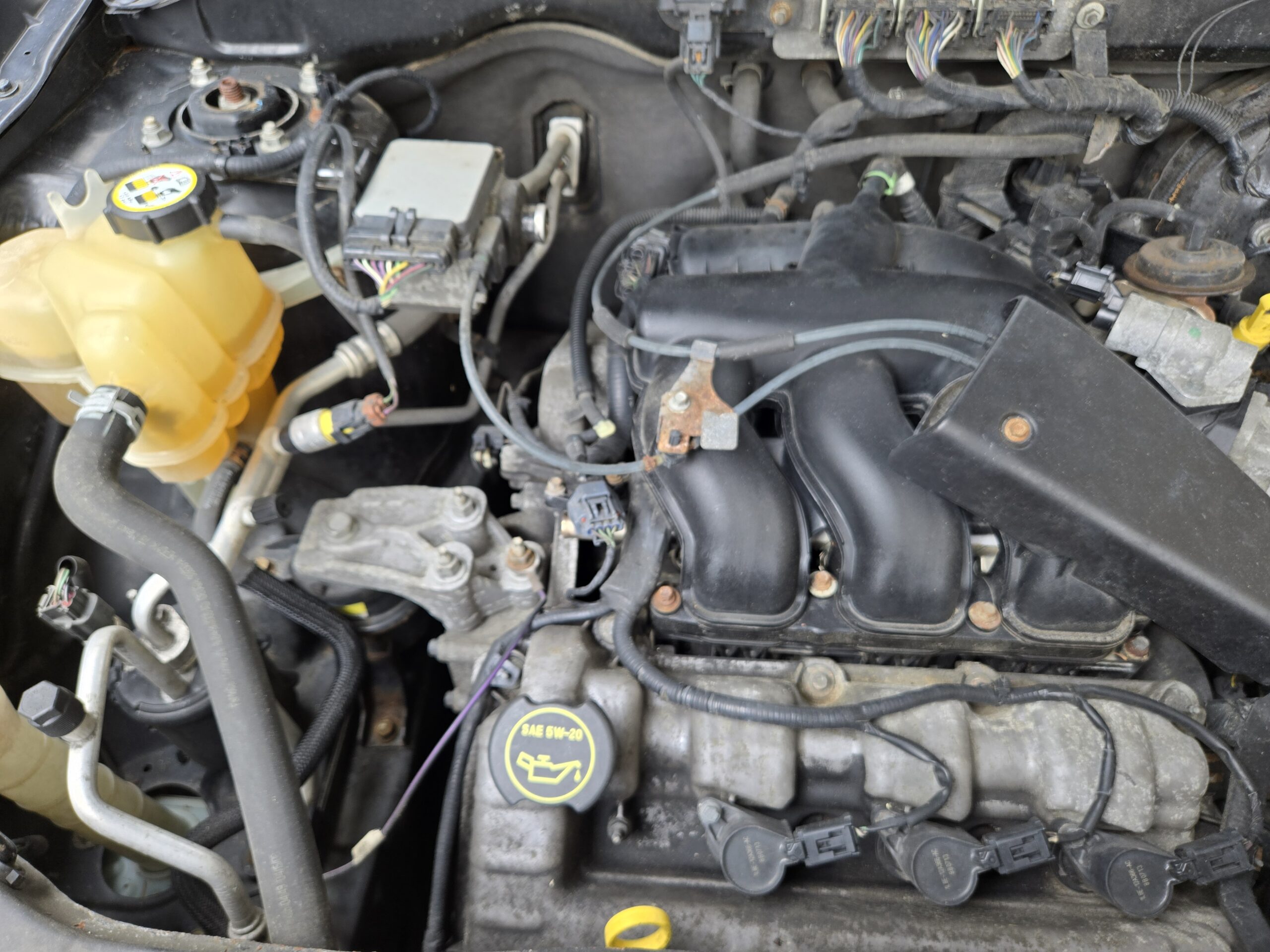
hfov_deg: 73.9
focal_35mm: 23
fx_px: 844
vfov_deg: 58.9
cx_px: 635
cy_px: 476
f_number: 1.8
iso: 50
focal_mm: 5.4
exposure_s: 1/180
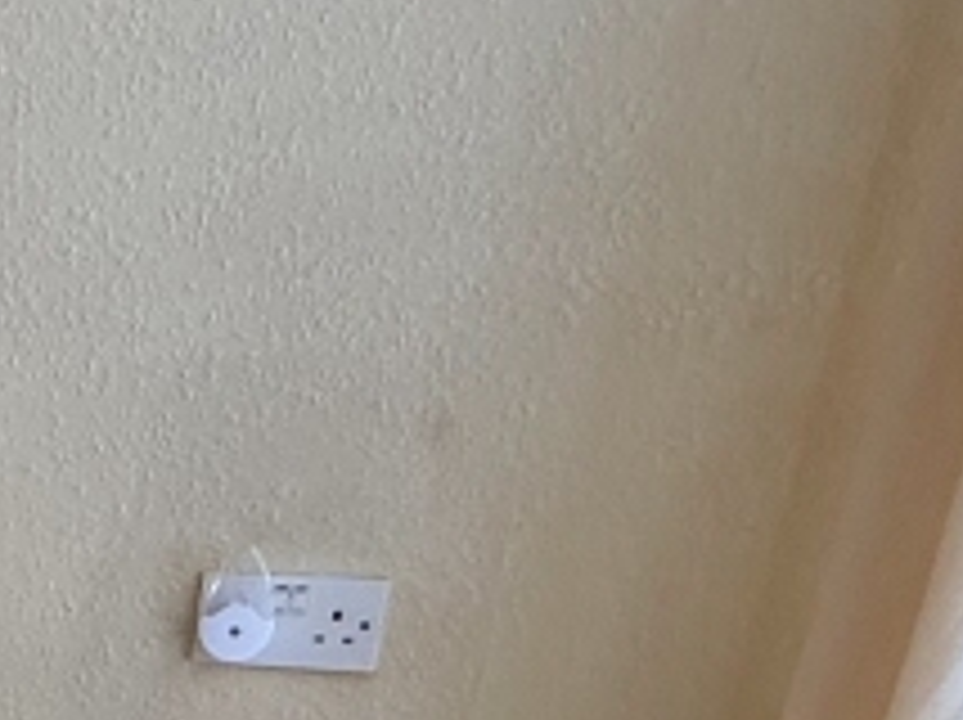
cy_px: 891
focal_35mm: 67
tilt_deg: -16.0
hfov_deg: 18.9
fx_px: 1862
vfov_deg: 20.3
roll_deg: +2.2
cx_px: -936
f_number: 2.2
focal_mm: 2.22
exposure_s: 1/100
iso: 320
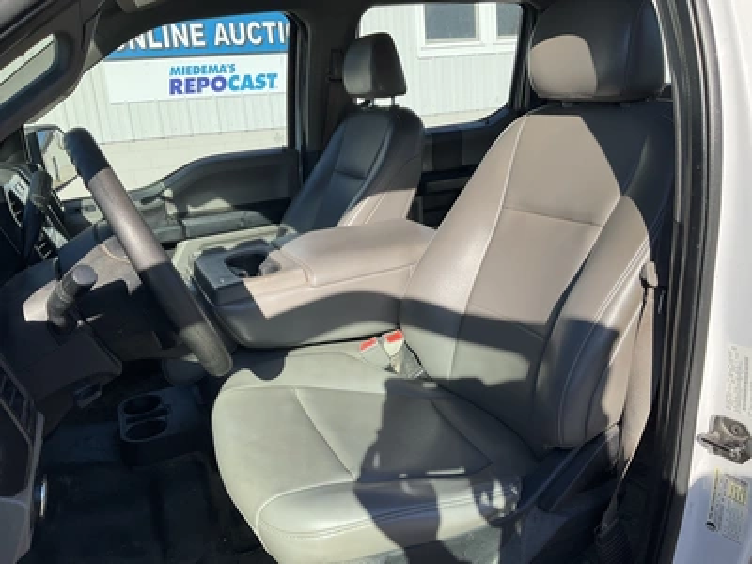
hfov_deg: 61.7
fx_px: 630
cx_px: 376
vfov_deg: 48.2
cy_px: 282
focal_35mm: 29
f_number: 1.8
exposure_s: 1/978
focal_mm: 3
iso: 25
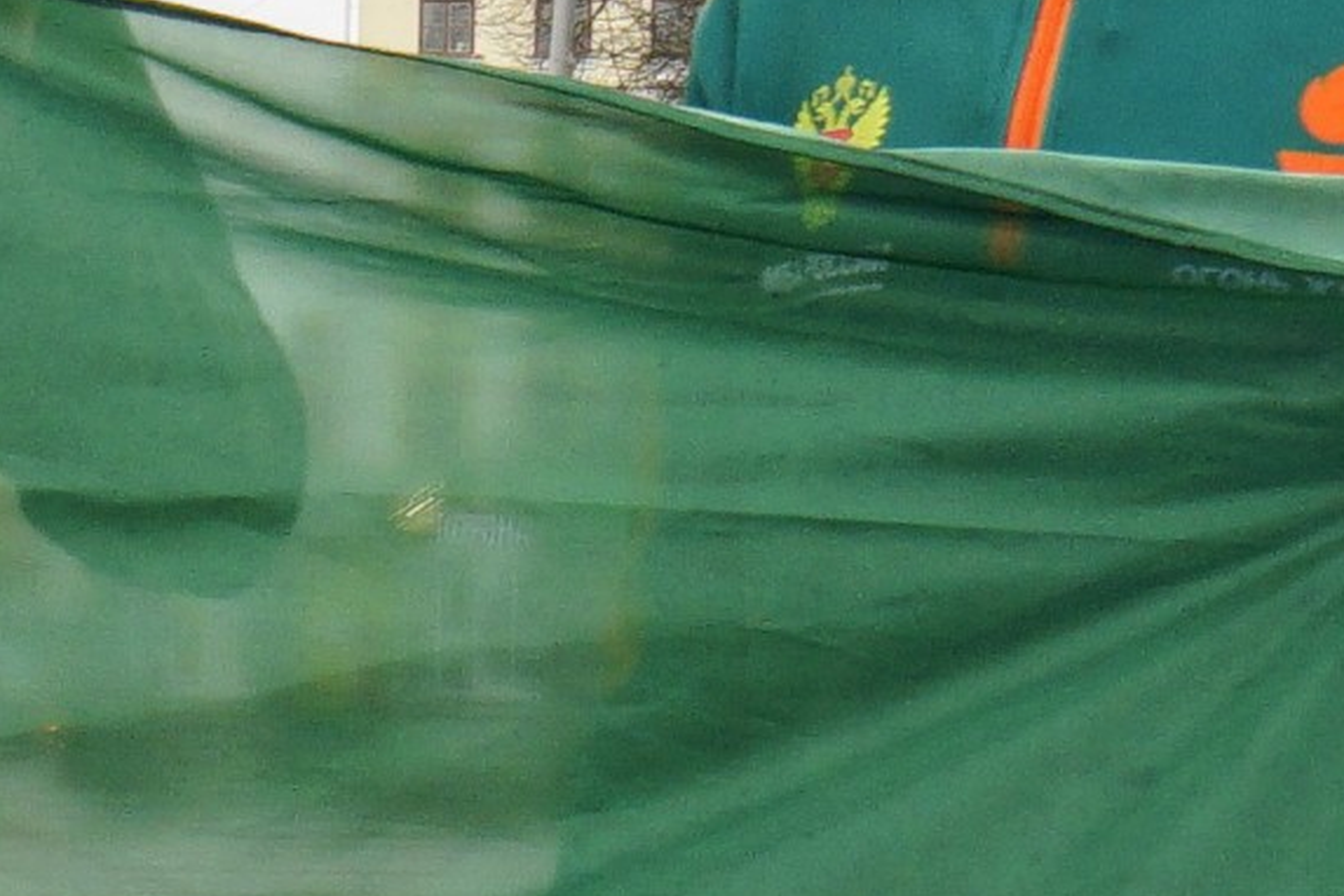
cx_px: -1396
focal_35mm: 234
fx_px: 8735
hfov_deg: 8.3
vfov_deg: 5.8
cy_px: 1315
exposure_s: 1/100
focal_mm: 32
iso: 500
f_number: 9
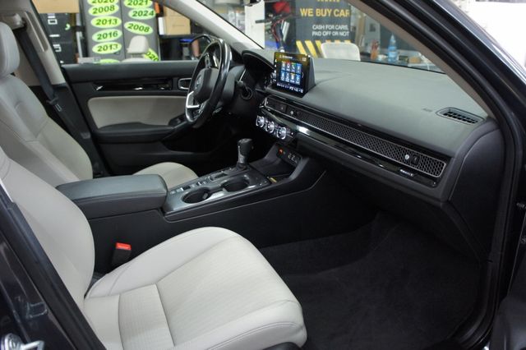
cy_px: 175
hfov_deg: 67.4
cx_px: 263
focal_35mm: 27
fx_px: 394
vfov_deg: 47.9
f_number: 3.5
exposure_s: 1/30
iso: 800
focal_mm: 18
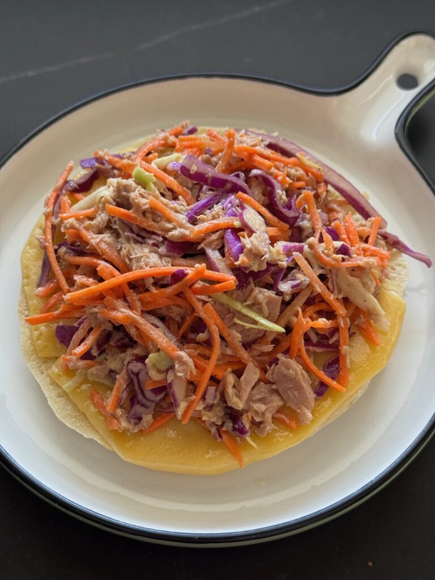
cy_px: 290
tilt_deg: -63.0
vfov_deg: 39.7
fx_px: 804
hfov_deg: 30.3
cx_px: 218
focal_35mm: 48
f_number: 1.78
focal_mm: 6.76
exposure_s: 1/59
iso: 250
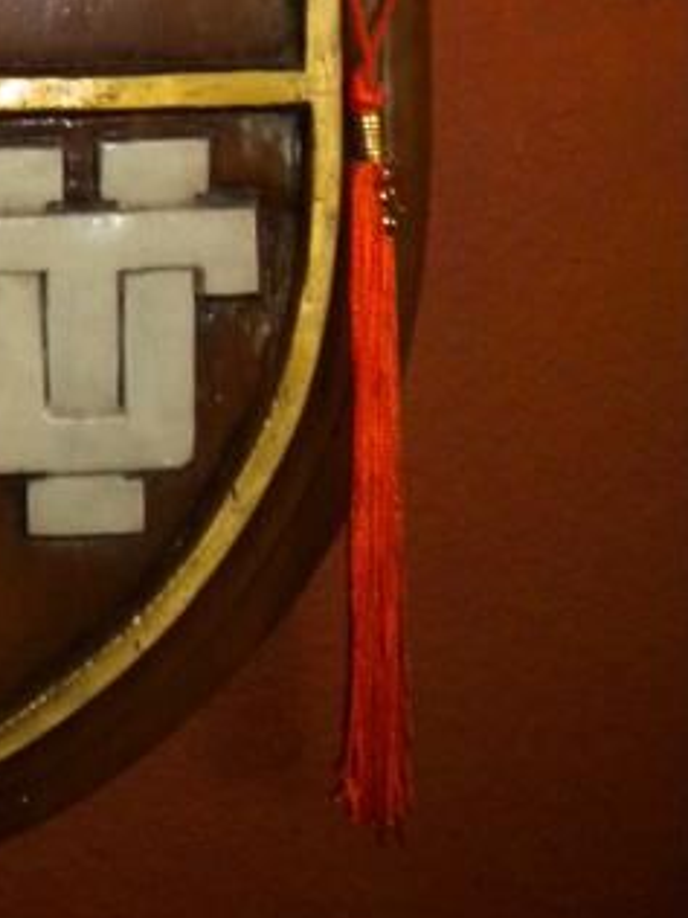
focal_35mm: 85
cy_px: -151
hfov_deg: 16.6
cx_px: -139
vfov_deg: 21.5
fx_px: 2253
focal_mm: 6.3
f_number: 3.1
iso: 400
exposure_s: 1/30
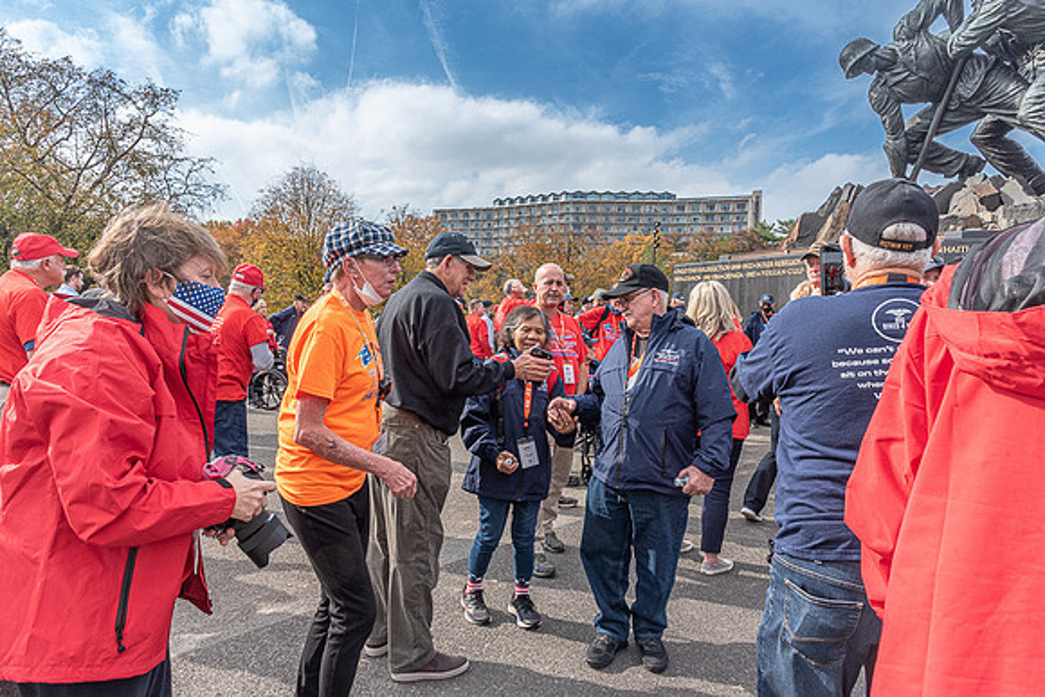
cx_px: 522
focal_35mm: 24
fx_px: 697
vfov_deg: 53.2
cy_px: 348
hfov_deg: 73.7
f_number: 11
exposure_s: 1/500
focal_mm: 24
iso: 500
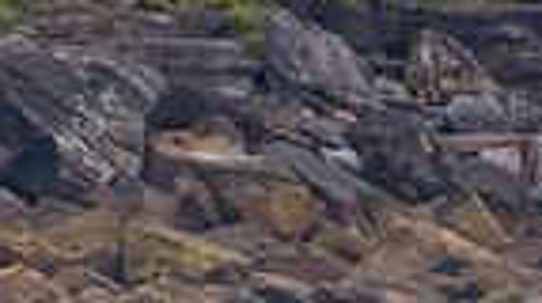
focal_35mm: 2604
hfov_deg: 0.8
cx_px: 820
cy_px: 501
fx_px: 37375
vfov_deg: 0.5
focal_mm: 500
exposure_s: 1/2000
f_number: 5.6
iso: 320
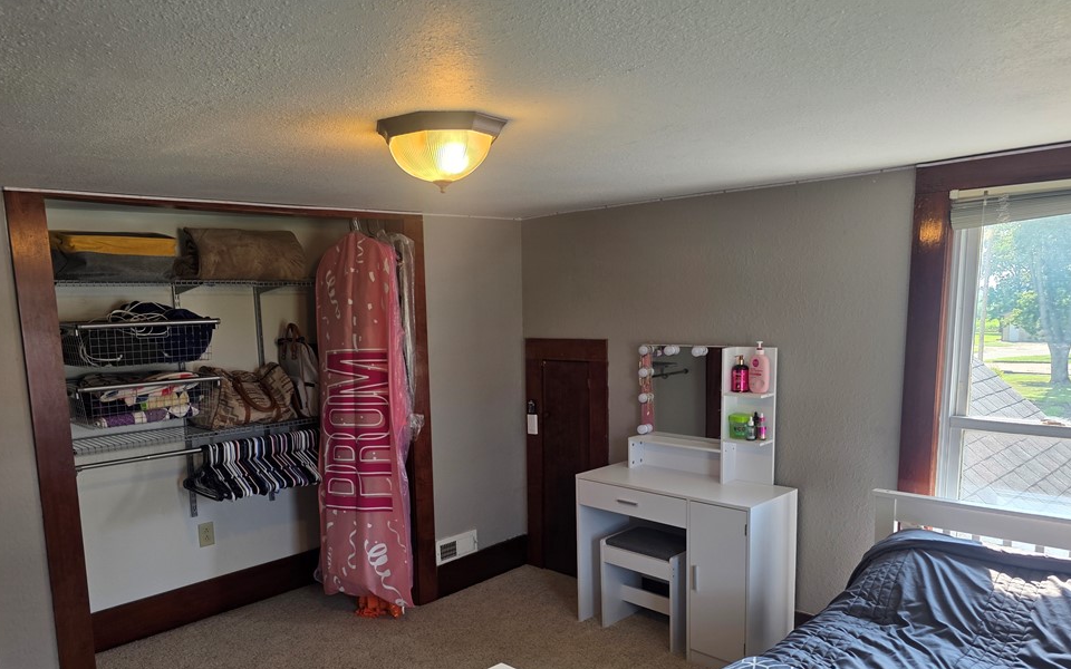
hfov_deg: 70.4
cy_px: 425
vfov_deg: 47.1
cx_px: 522
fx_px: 759
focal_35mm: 26
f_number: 1.7
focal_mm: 6.3
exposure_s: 1/120
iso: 80
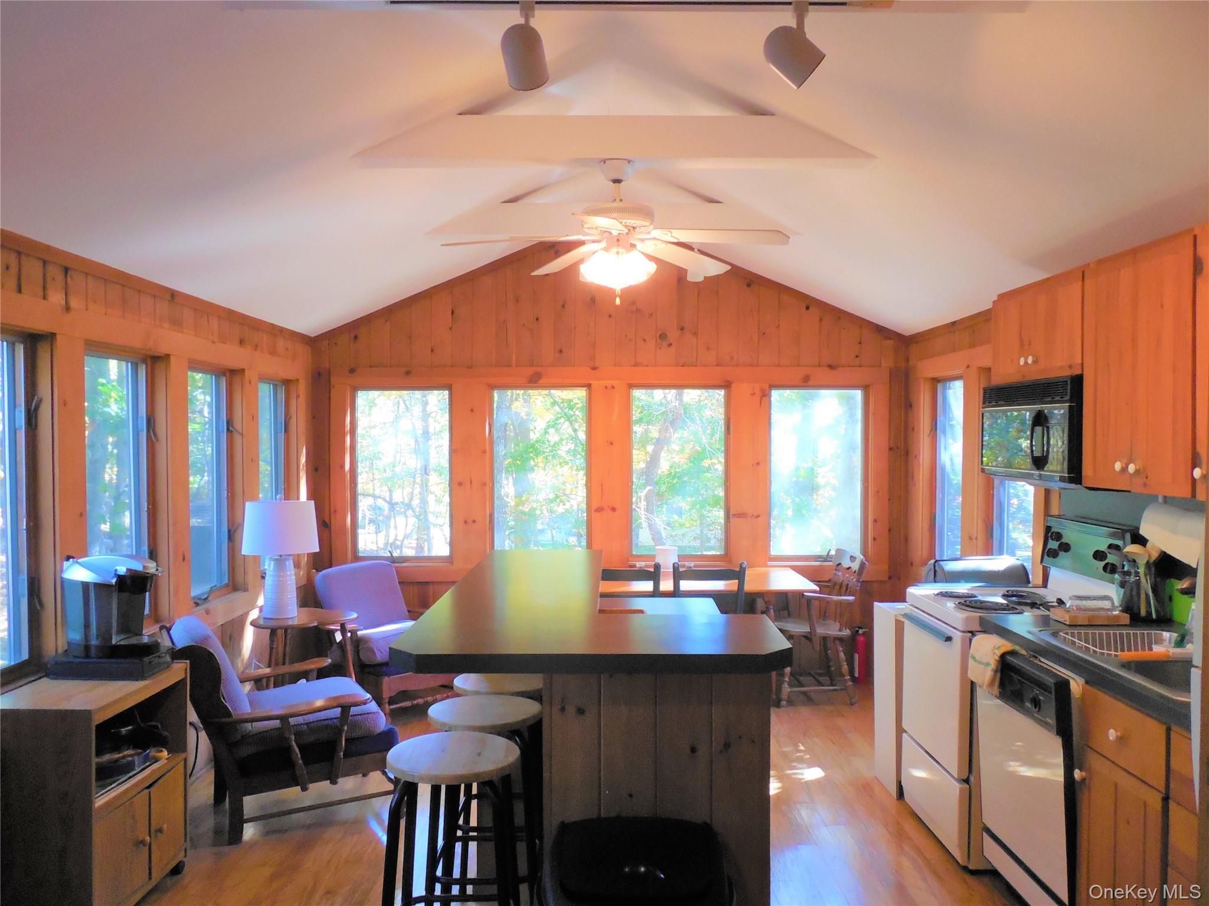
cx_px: 604
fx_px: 873
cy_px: 453
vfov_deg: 54.9
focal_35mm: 25
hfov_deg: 69.4
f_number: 3.3
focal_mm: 4.5
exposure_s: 1/30
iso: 280
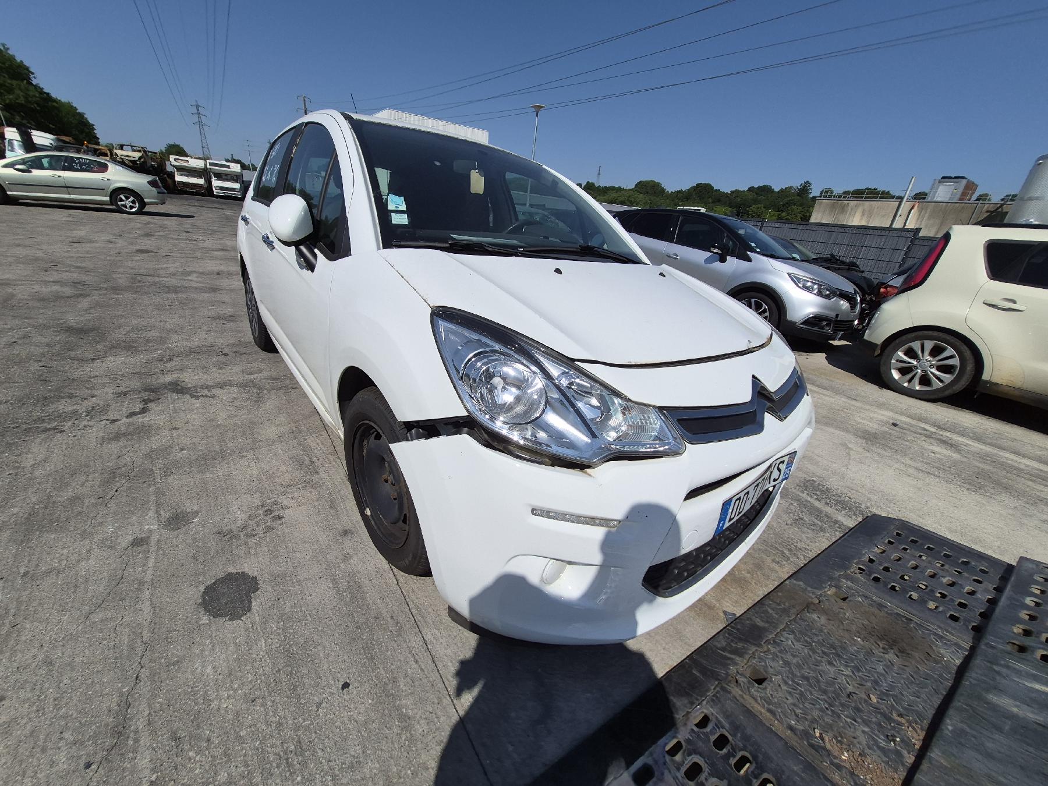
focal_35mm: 13
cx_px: 524
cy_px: 393
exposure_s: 1/5000
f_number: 2.2
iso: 40
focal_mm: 1.74
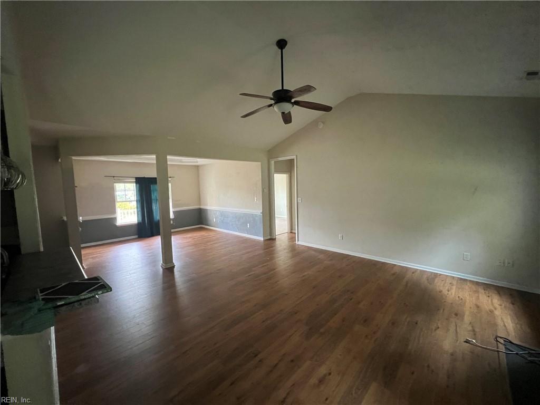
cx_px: 270
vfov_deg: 89.9
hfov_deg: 106.2
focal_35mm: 13
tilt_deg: -4.3
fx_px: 203
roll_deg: +0.5
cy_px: 202
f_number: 1.8
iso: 800
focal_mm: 1.57
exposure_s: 1/60
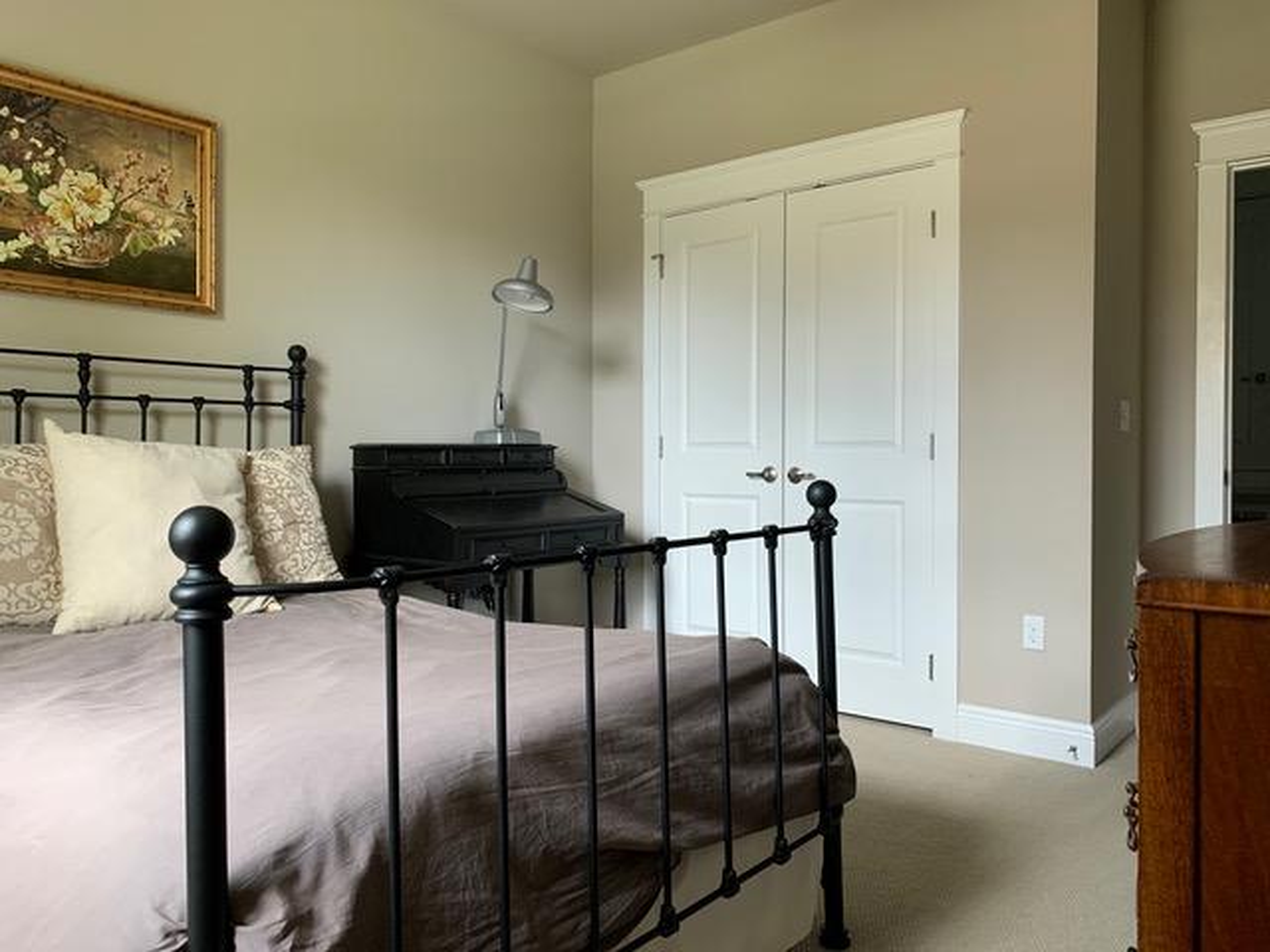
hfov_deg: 67.3
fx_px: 954
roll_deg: -0.6
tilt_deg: -0.9
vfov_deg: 53.1
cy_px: 476
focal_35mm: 26
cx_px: 635
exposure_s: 1/92
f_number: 1.8
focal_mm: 4.25
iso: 100
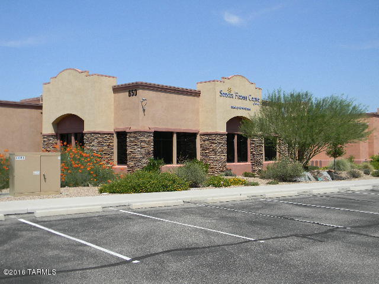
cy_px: 142
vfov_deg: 35.1
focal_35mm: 41
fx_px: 449
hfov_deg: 45.8
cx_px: 190
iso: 80
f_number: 3.8
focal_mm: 7.3
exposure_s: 1/867
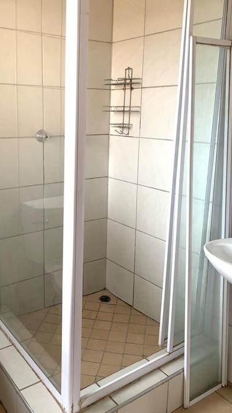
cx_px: 87
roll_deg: -1.7
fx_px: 361
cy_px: 174
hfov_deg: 35.4
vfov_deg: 59.2
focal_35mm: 33
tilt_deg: -8.7
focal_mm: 4.25
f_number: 1.8
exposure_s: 1/60
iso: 125
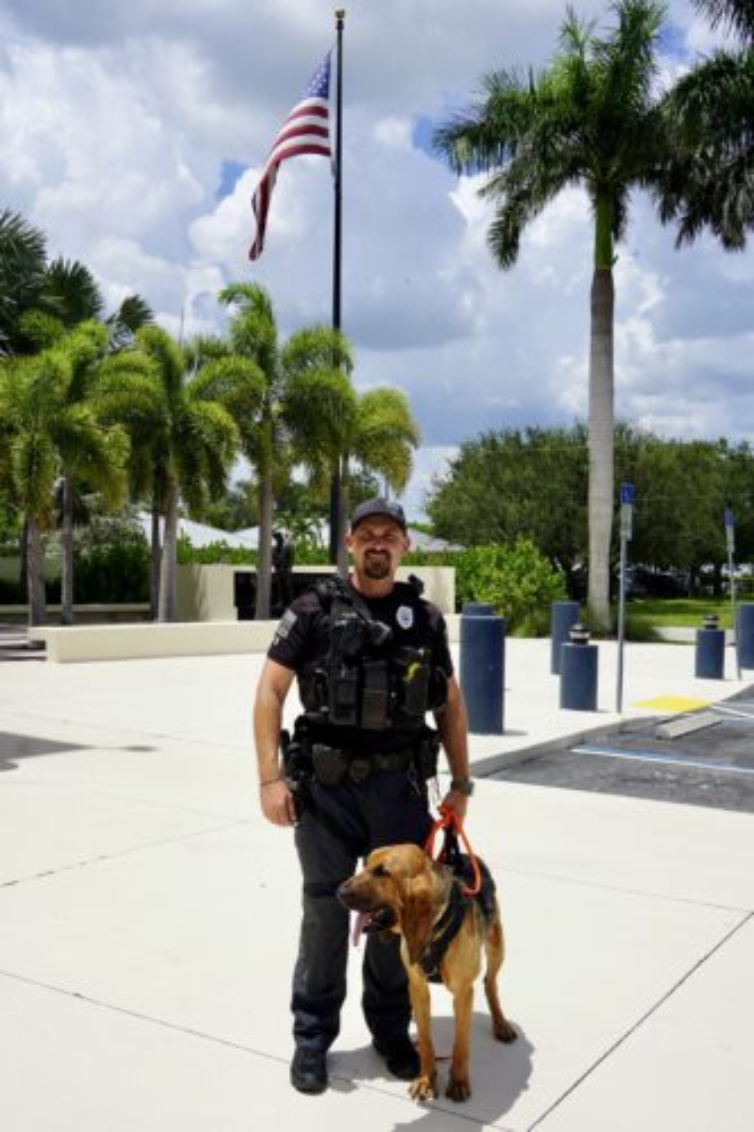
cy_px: 566
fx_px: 975
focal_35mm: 31
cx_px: 377
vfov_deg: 60.3
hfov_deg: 42.3
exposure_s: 1/250
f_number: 10
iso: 100
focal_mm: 31
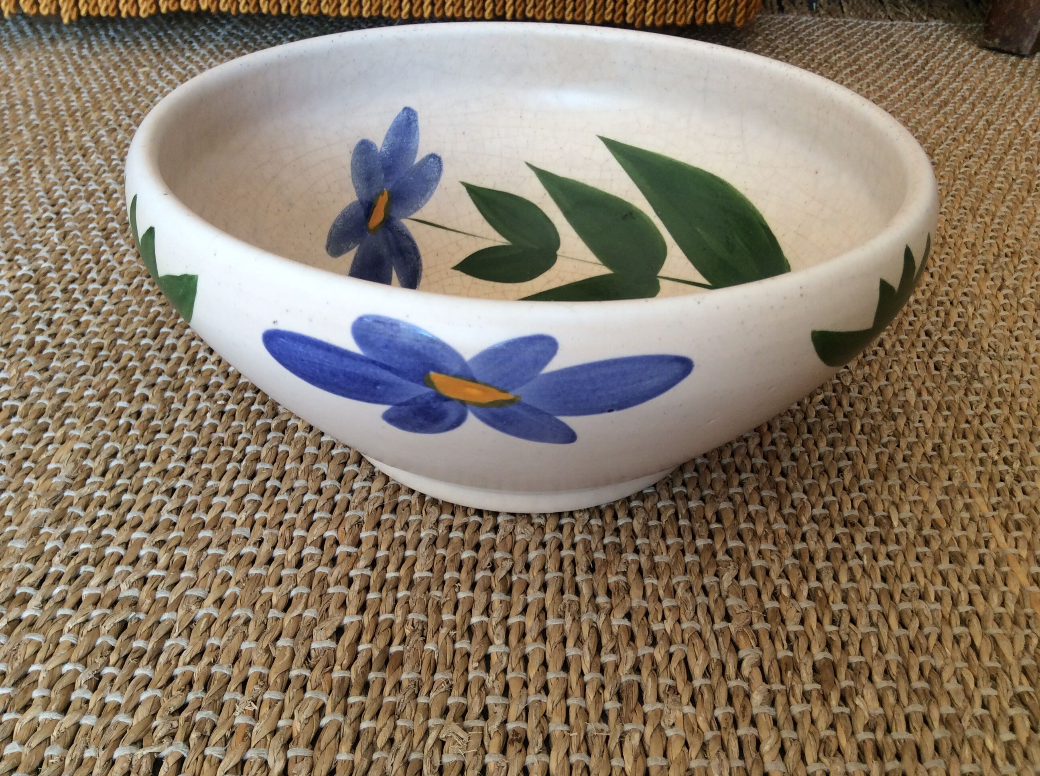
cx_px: 520
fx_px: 960
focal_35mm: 32
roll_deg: +0.3
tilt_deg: -35.6
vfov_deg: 44.1
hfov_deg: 56.9
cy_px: 388
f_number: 2.4
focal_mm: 3.3
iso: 40
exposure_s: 1/50
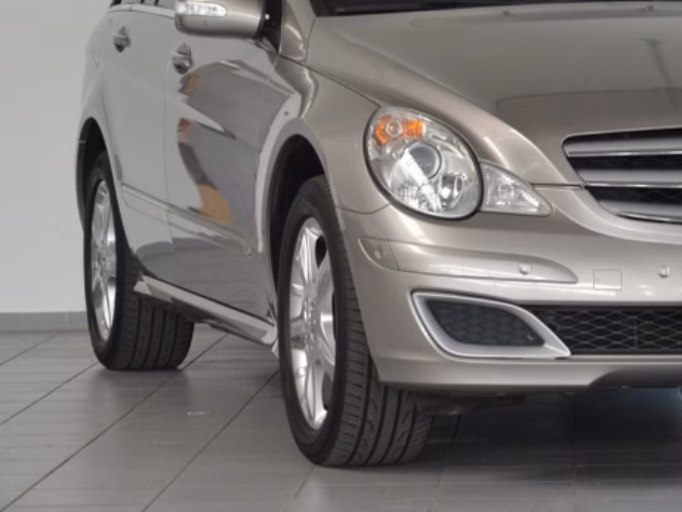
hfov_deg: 11.2
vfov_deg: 8.5
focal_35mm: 175
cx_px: 586
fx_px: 3449
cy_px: 182
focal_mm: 70
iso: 640
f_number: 5.3
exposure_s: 1/60
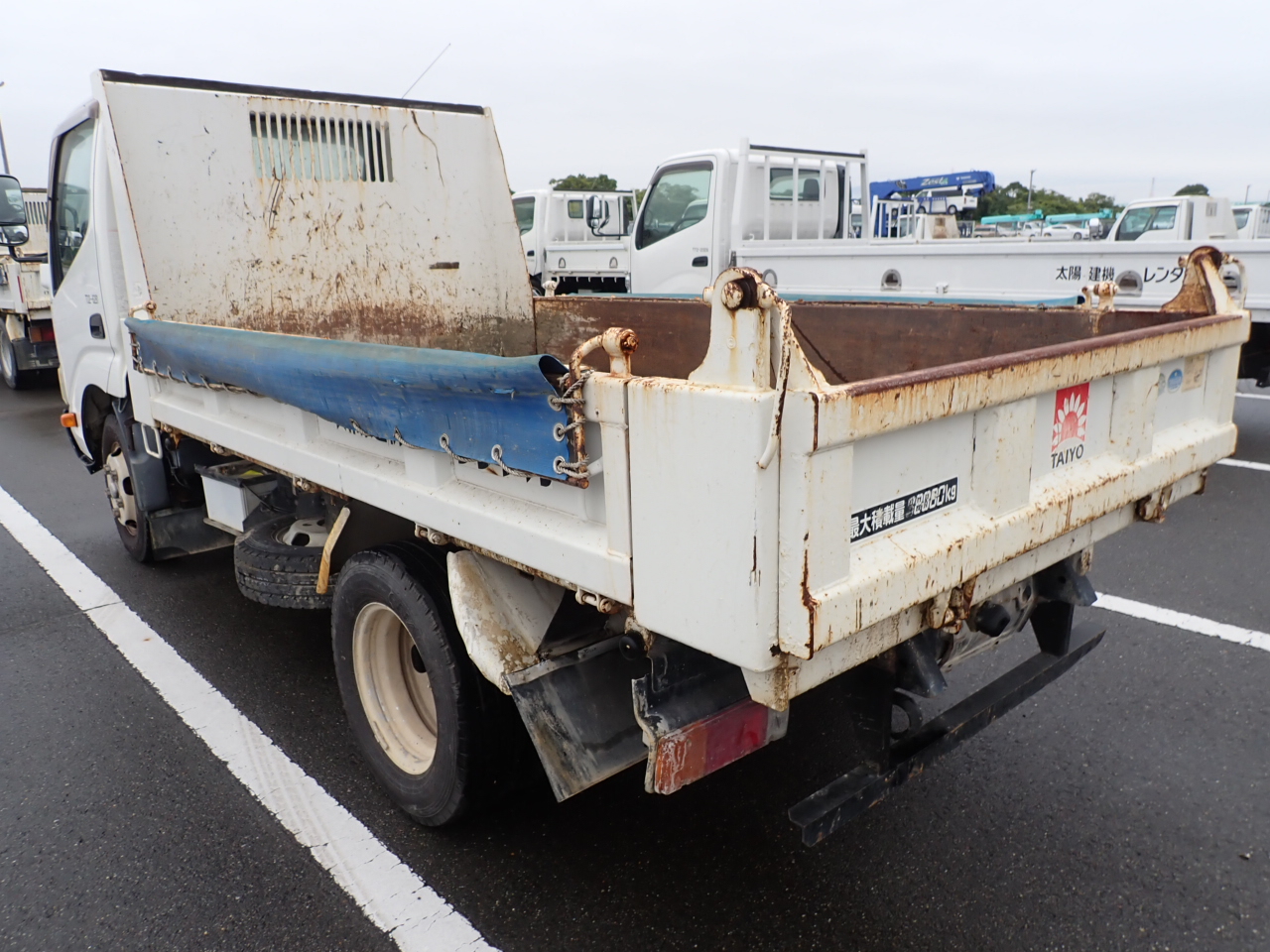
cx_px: 635
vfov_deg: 54.9
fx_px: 917
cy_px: 476
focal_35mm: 25
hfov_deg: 69.4
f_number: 2.8
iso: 100
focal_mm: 4.5
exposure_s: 1/80
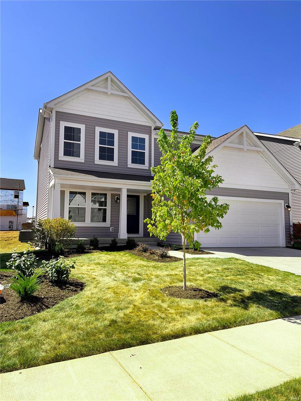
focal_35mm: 26
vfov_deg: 67.3
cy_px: 200
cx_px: 150
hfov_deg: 53.1
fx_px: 301
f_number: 1.5
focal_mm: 5.7
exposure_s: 1/2994
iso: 50
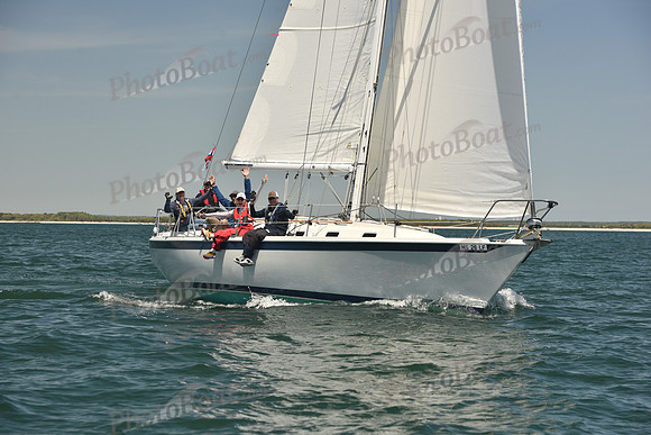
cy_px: 218
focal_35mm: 100
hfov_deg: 20.4
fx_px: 1809
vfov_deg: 13.7
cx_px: 326
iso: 250
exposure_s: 1/800
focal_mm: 100
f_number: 6.3
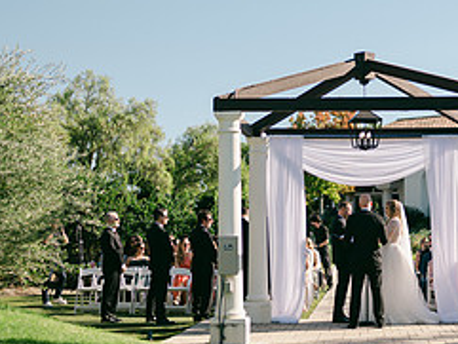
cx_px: 321
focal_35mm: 81
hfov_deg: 23.9
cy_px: 98
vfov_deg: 18.1
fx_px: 1072
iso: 64
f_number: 1.4
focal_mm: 35
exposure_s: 1/4000
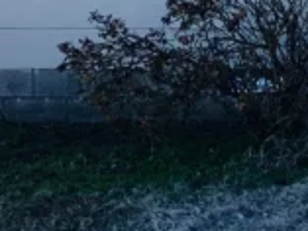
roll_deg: +1.1
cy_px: -74
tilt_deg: -4.6
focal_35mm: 127
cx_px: 620
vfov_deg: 11.4
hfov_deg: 13.3
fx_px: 1131
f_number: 1.8
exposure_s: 1/1585
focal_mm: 4.25
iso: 25
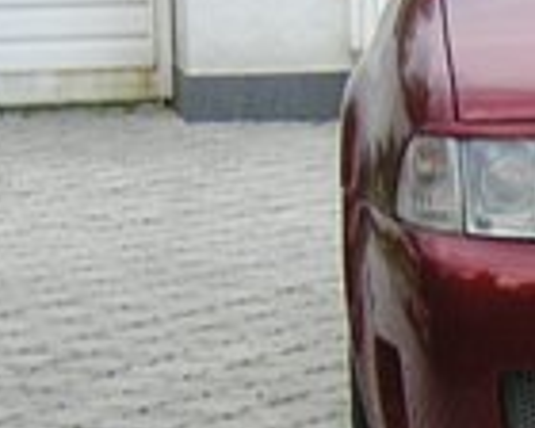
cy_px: 231
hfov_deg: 9.8
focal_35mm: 188
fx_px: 2977
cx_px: 894
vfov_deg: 8.2
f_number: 3.2
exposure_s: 1/63.7
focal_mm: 7.1
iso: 100
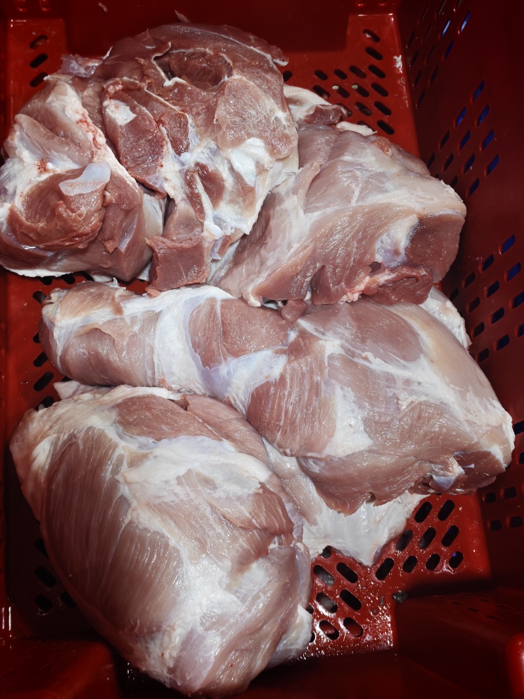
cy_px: 350
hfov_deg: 38.7
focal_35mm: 37
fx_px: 747
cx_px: 262
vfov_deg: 50.1
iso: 320
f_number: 1.67
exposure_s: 1/100
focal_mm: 6.62
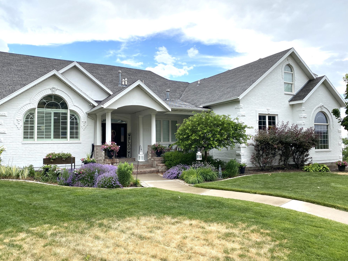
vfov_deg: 51.4
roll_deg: +0.3
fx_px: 271
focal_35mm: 27
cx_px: 174
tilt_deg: +2.6
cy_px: 130
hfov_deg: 65.3
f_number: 1.8
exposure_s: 1/1346
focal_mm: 4.25
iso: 32
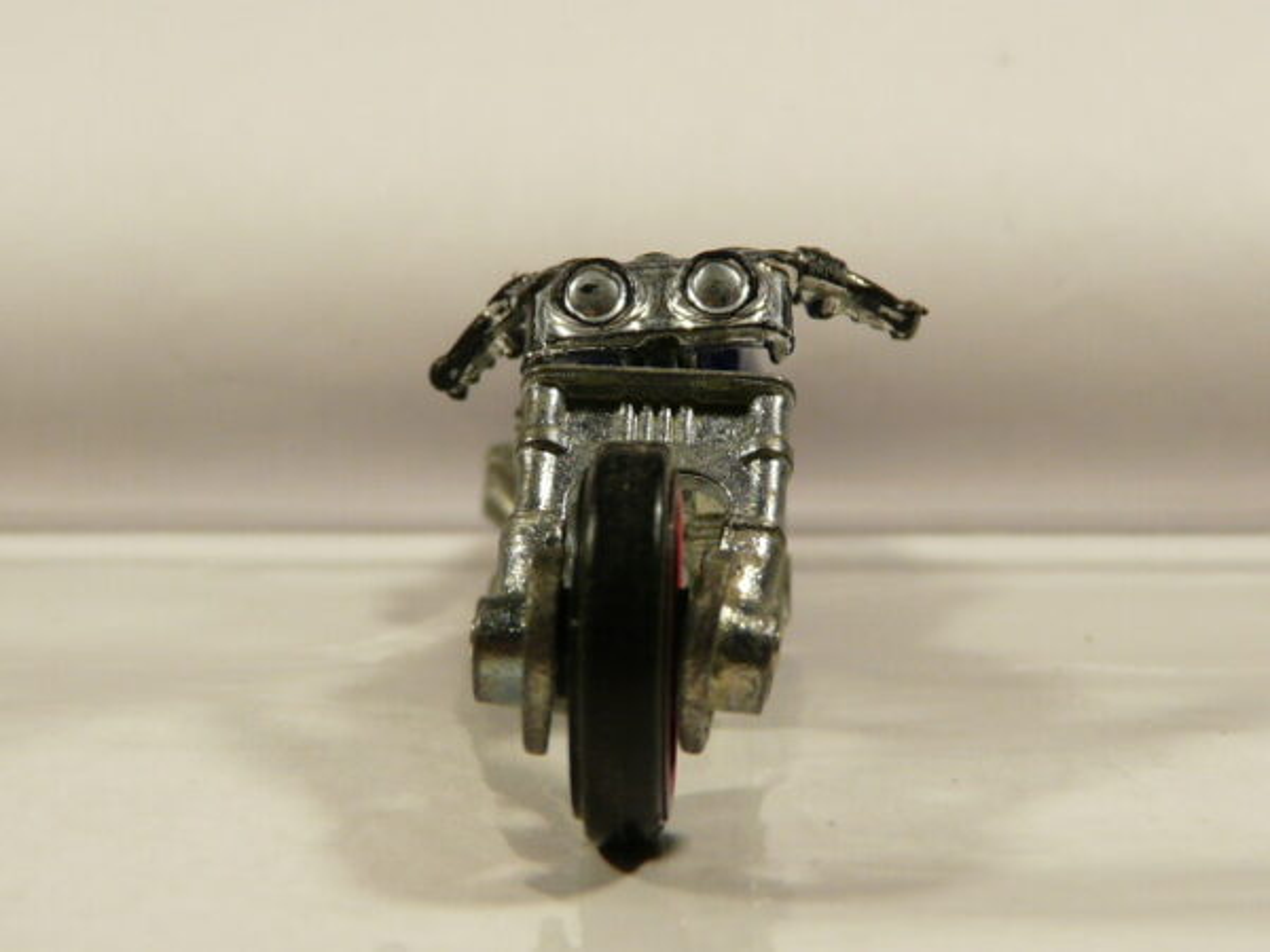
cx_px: 635
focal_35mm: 78
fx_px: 2862
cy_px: 476
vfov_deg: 18.9
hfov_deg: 25.0
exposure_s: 1/60
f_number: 3.2
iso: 100
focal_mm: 8.1
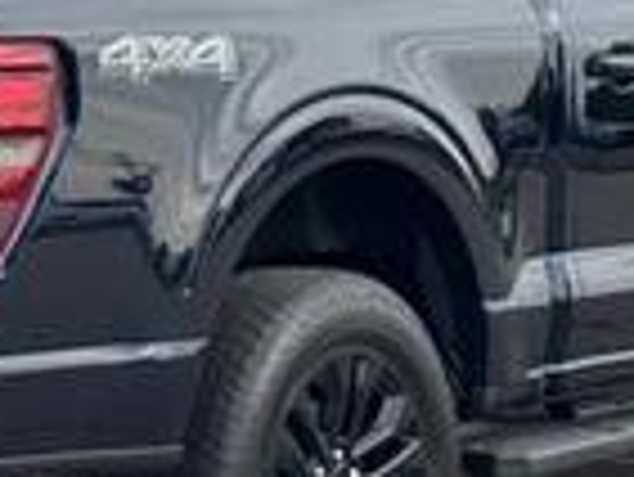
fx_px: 3135
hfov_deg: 11.5
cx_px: 166
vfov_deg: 8.7
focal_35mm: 171
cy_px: 162
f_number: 1.78
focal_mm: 6.76
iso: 64
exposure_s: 1/1869
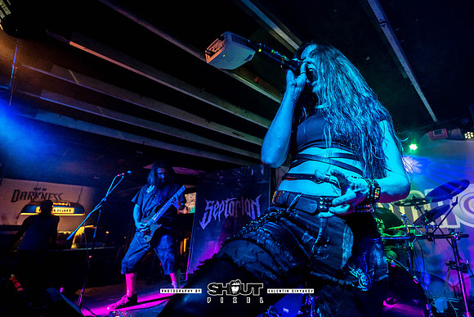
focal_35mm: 17
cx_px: 285
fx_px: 229
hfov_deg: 90.7
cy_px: 141
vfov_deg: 69.0
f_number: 3.2
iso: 2500
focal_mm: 14
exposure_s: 1/250
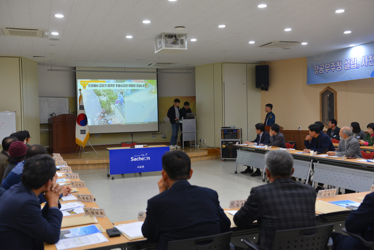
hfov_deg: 50.7
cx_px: 187
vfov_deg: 35.1
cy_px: 125
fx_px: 395
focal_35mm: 38
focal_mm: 38
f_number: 4
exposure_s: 1/60
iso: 560
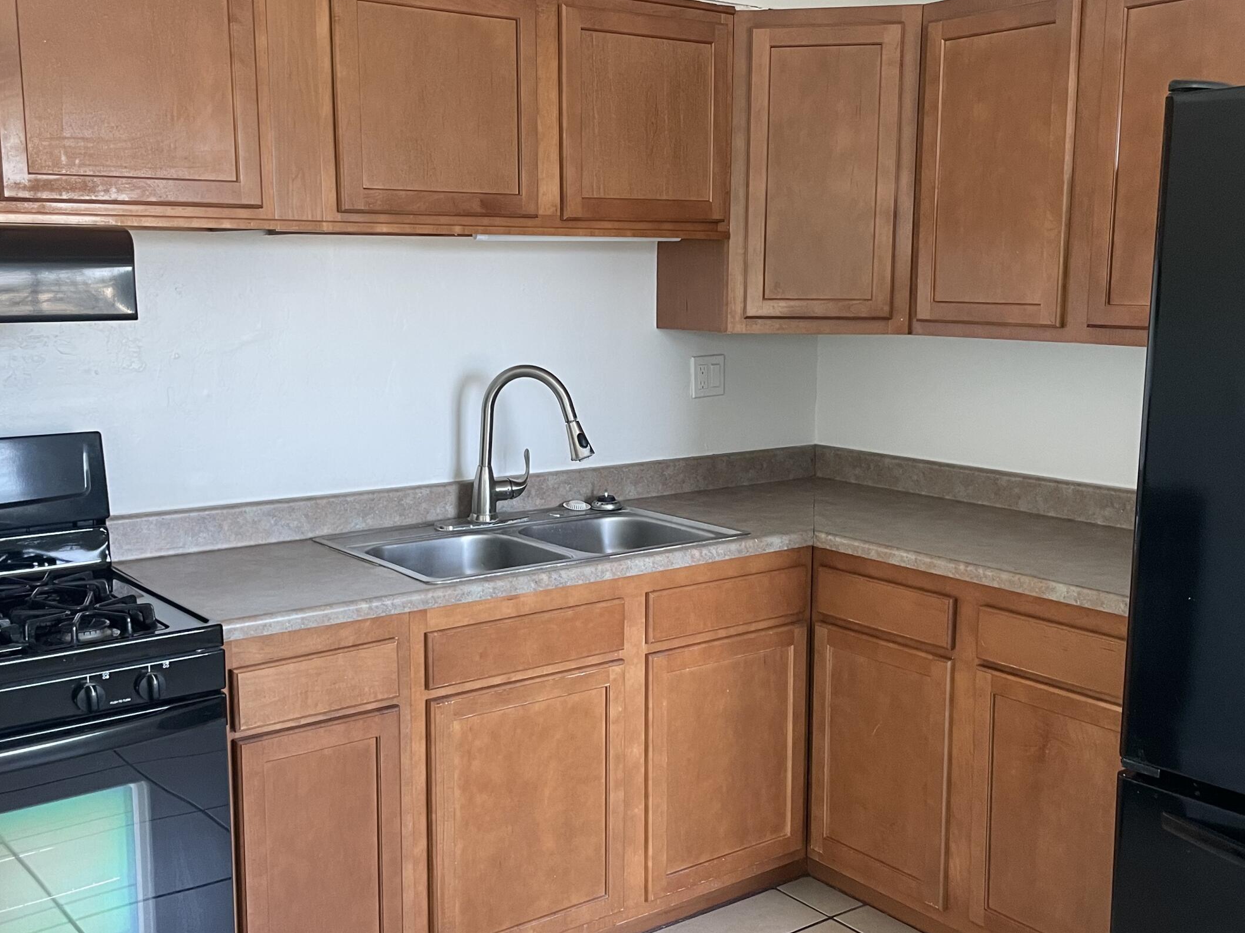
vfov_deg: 38.6
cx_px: 592
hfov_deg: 50.1
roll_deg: +0.5
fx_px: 1331
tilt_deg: -8.6
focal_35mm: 37
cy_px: 503
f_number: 1.6
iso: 160
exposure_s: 1/60
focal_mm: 4.2
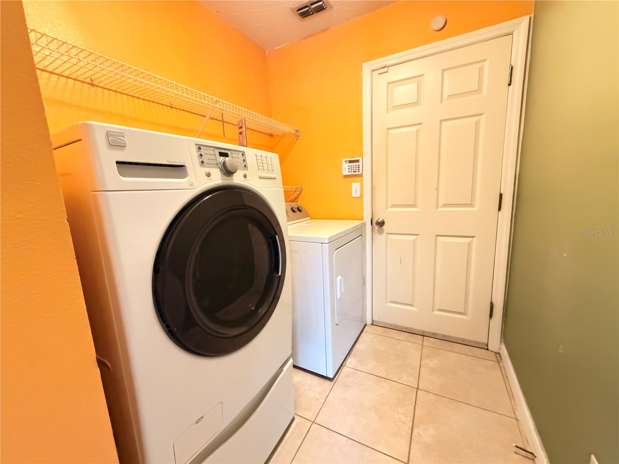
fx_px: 250
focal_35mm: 14
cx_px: 310
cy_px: 232
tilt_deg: -9.7
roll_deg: +2.1
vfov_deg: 85.7
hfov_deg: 102.1
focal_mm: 2.22
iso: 1250
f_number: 2.2
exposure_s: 1/60
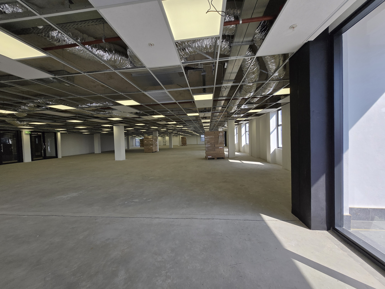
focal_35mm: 13
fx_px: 145
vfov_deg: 89.9
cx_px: 192
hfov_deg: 106.2
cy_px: 144
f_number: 2.2
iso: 25
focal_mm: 1.7
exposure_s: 1/217
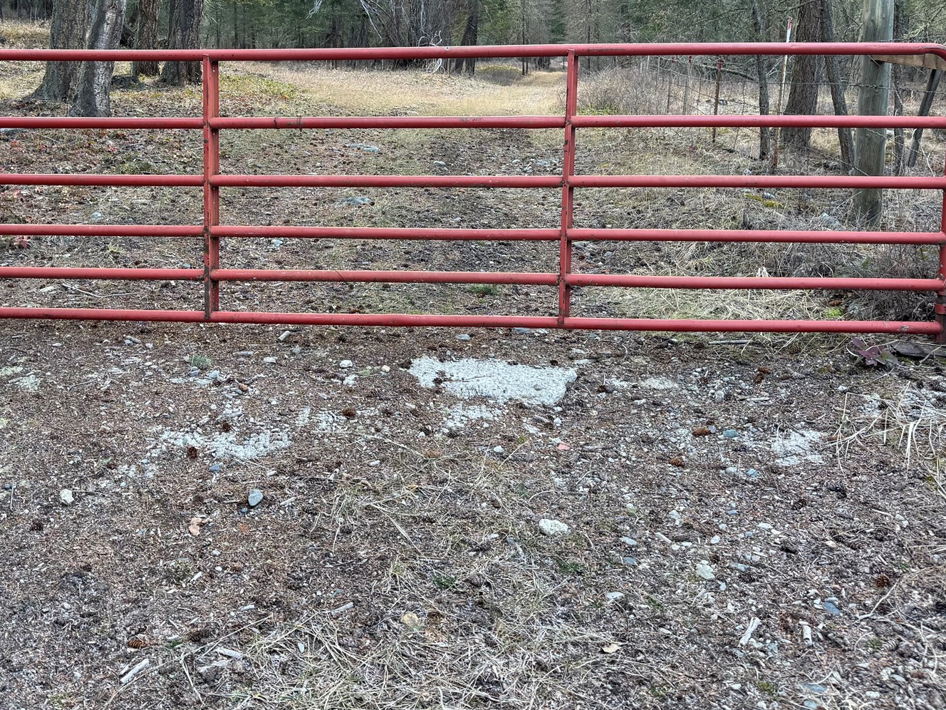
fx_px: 1011
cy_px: 170
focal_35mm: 37
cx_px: 363
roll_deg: +0.3
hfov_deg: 49.7
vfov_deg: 37.6
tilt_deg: -1.5
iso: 80
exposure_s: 1/121
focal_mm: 6.76
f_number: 1.78
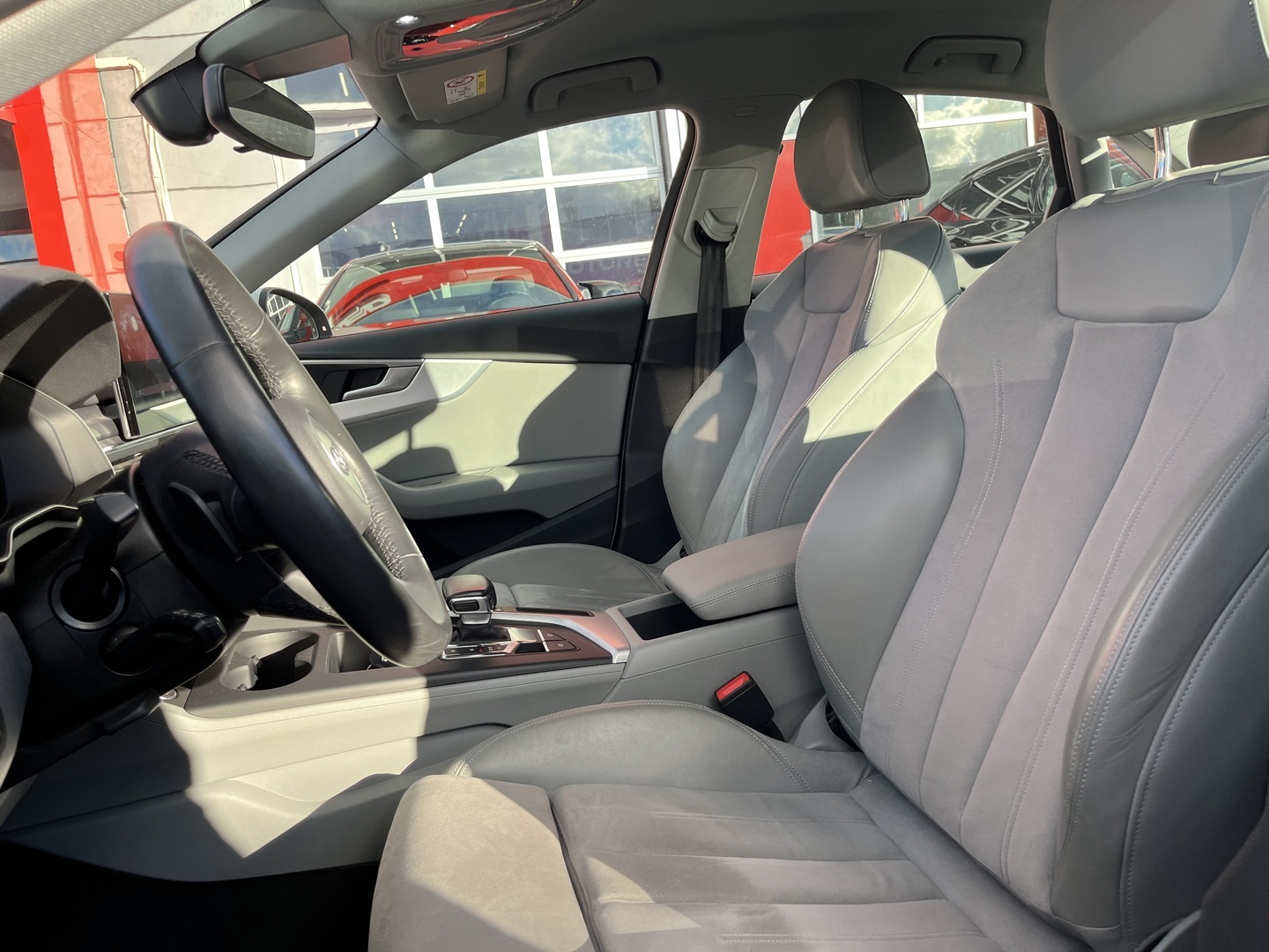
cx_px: 634
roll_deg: +7.5
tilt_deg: -8.1
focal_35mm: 26
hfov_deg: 67.3
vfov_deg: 53.1
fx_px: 953
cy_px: 476
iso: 50
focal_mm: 5.1
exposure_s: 1/354
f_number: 1.6
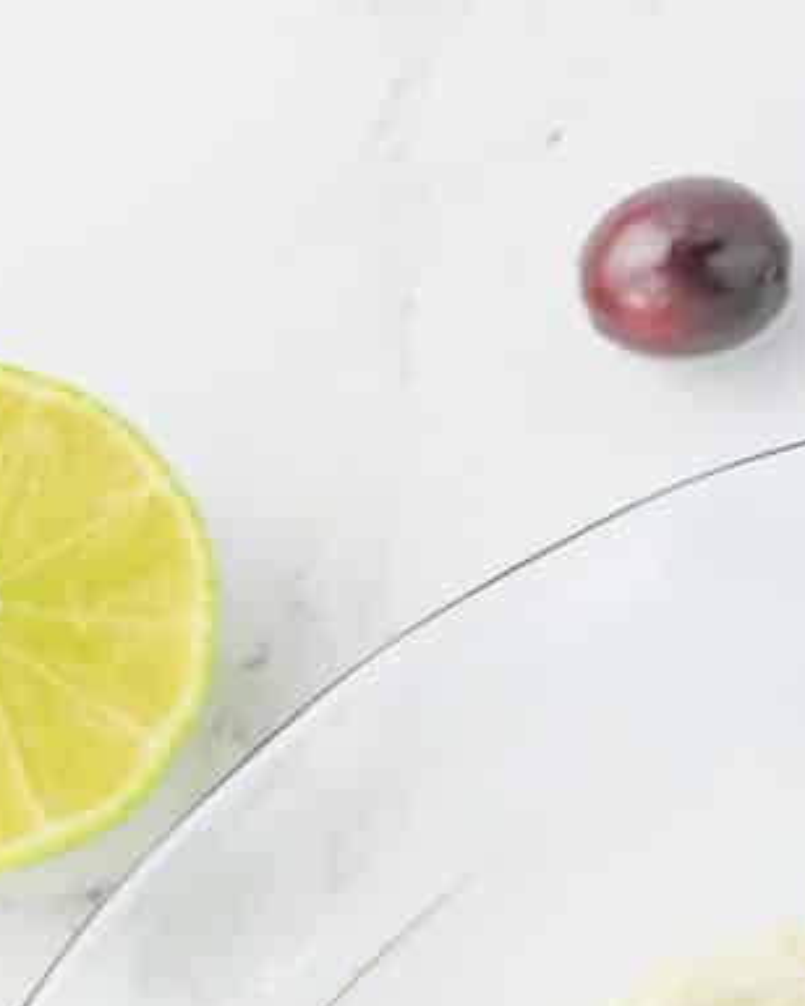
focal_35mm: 219
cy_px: 1970
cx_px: 1192
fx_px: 6522
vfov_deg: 8.4
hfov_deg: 7.0
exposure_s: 1/100
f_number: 7.1
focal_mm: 50
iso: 450
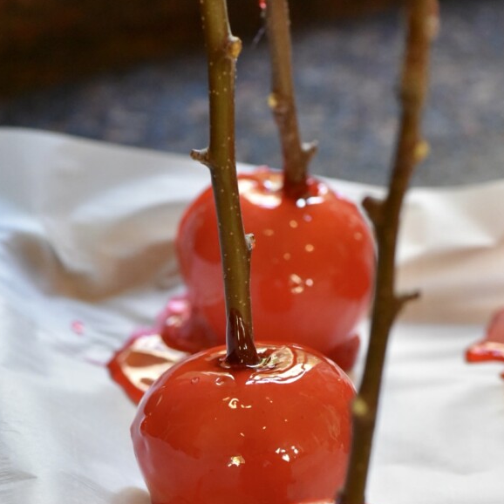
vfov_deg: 11.0
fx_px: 2603
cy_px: 398
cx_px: 264
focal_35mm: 158
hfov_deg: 11.1
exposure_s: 1/160
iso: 8000
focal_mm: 105
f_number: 6.3
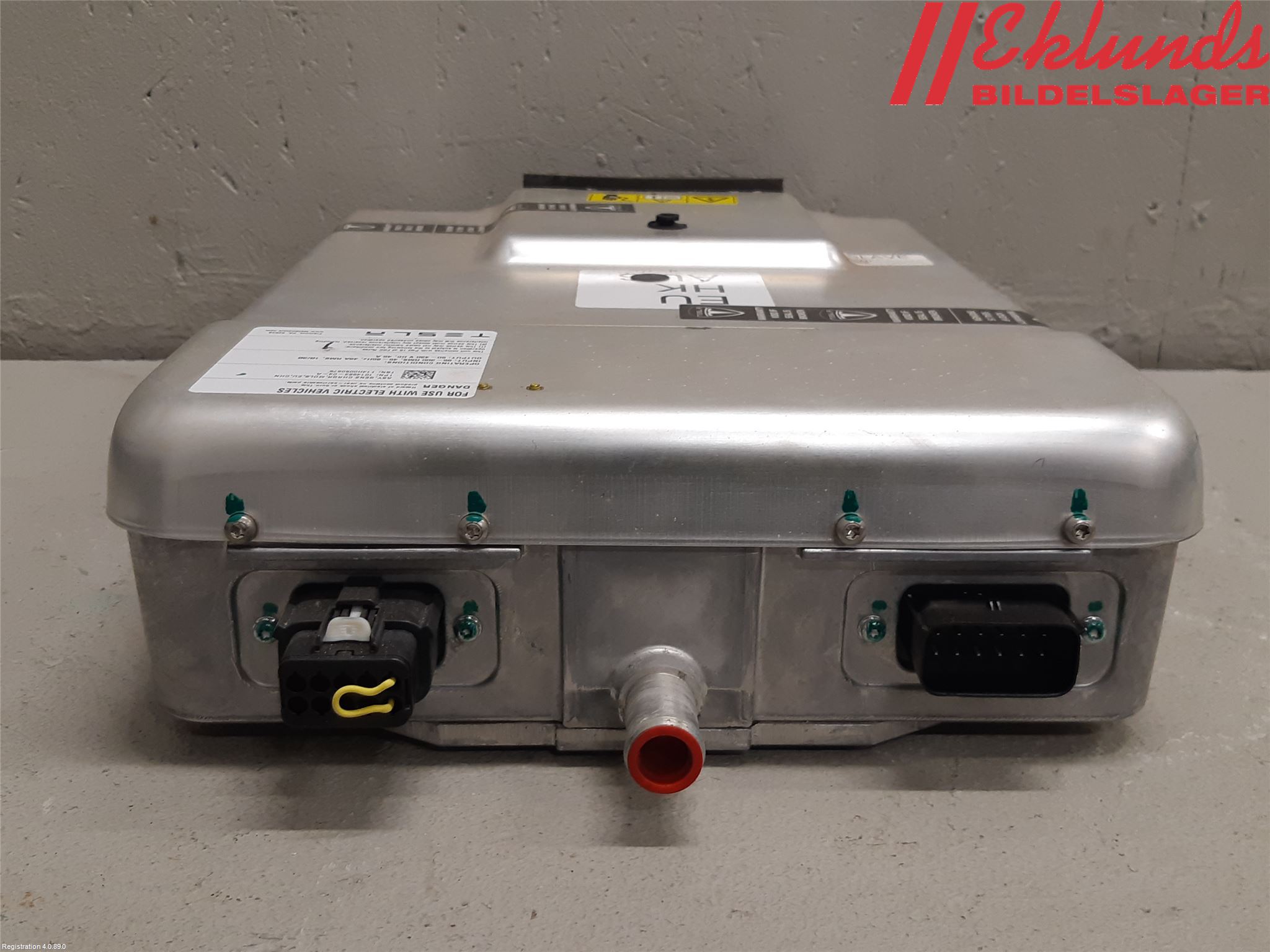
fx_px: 954
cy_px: 476
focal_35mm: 26
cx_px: 635
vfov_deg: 53.1
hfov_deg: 67.3
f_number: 1.7
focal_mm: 3.93
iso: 80
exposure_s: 1/50
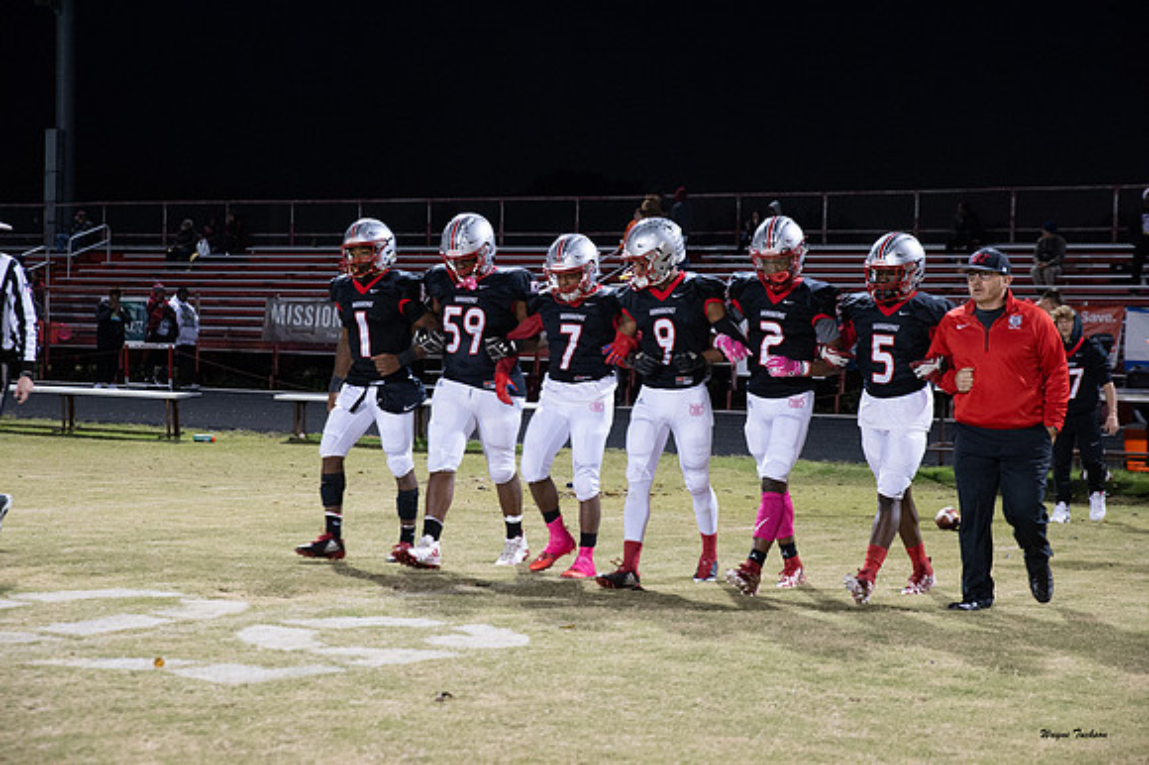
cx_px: 574
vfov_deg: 20.0
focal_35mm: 68
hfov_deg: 29.7
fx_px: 2169
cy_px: 382
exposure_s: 1/200
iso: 6400
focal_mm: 68
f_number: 5
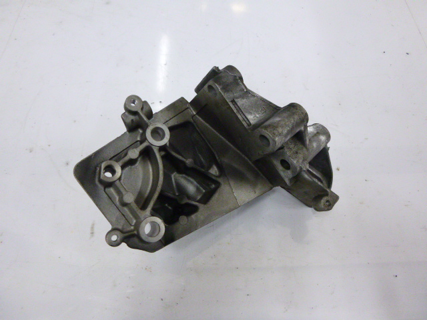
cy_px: 160
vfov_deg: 54.9
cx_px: 214
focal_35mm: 25
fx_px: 308
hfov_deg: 69.4
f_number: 3.9
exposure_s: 1/13
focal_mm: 4.5
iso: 400
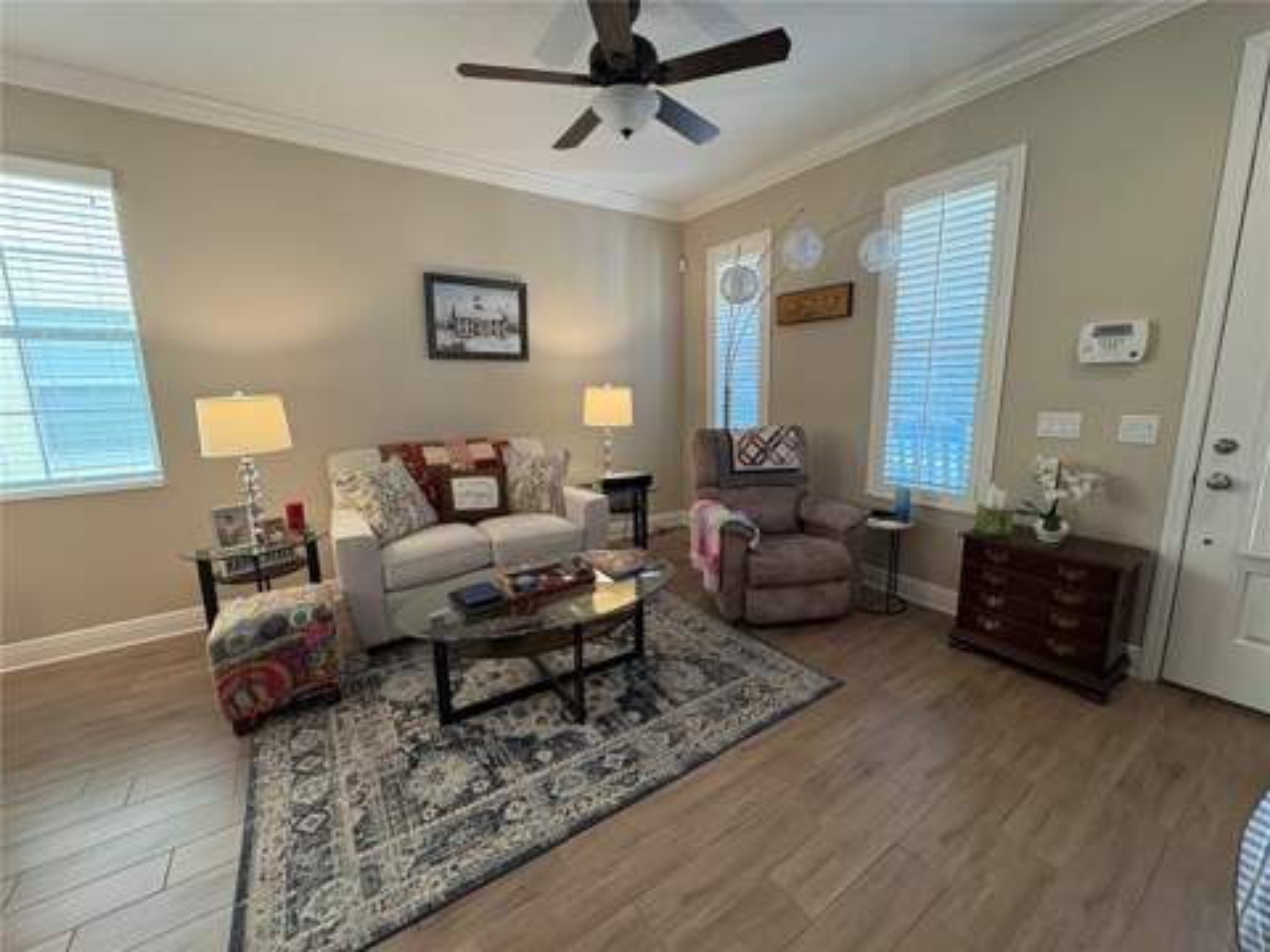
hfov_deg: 102.1
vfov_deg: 85.7
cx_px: 635
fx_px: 514
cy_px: 476
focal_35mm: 14
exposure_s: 1/60
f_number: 2.2
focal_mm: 2.22
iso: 200
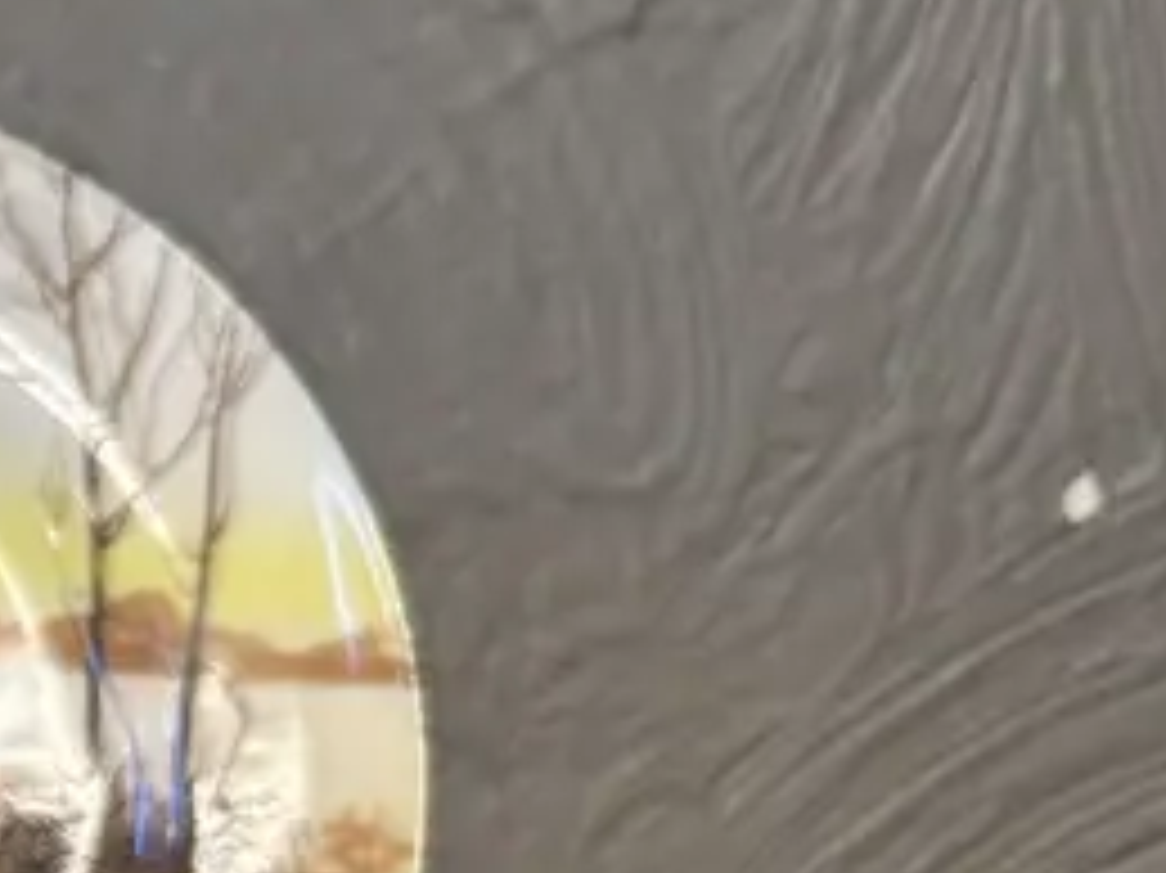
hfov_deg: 16.3
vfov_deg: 15.0
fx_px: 3198
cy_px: 1035
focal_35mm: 95
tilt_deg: -7.8
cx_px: -1098
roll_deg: -0.6
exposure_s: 1/100
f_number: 1.78
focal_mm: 6.86
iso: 125
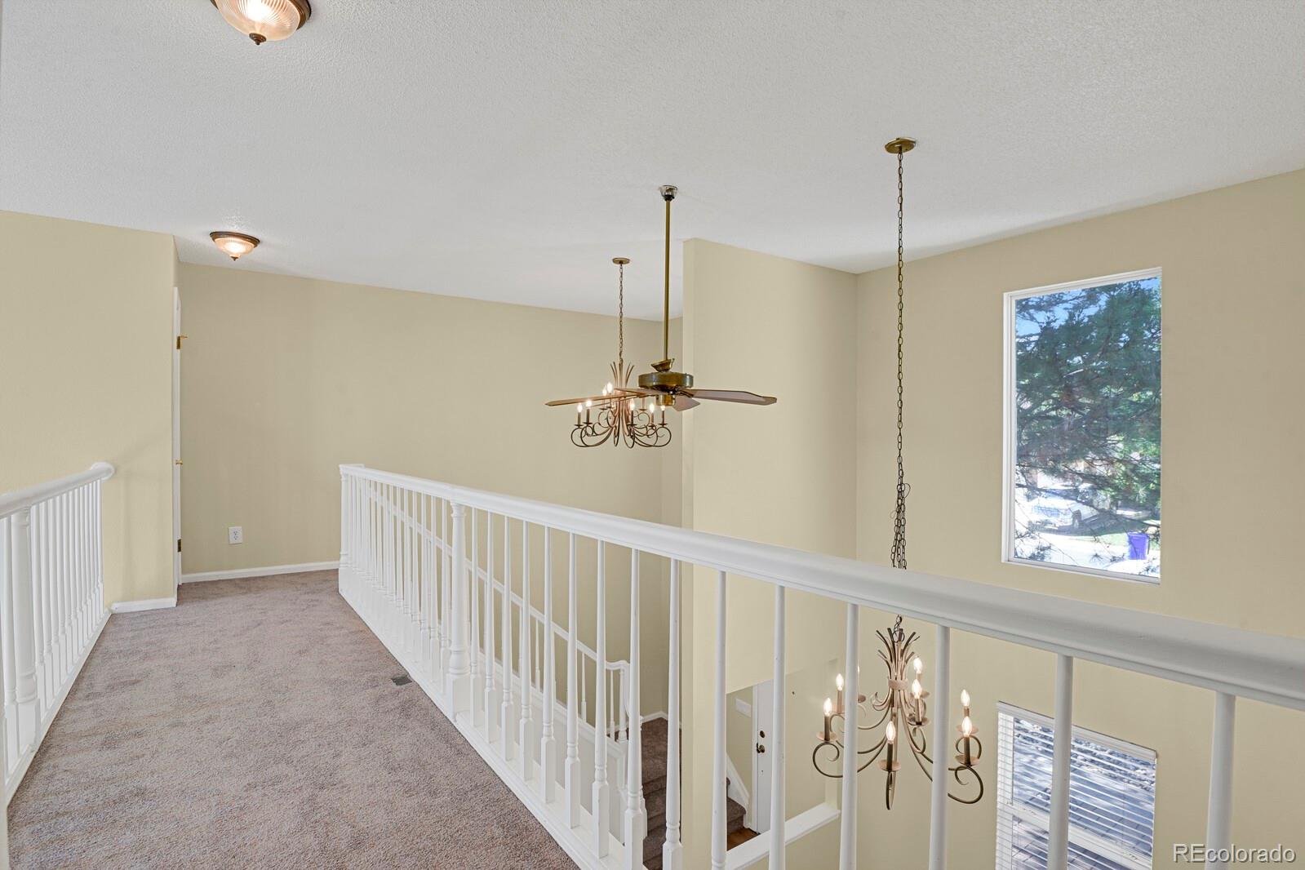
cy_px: 435
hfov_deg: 93.3
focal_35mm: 17
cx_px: 652
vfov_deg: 70.4
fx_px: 616
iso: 250
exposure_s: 1
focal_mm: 17
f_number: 8
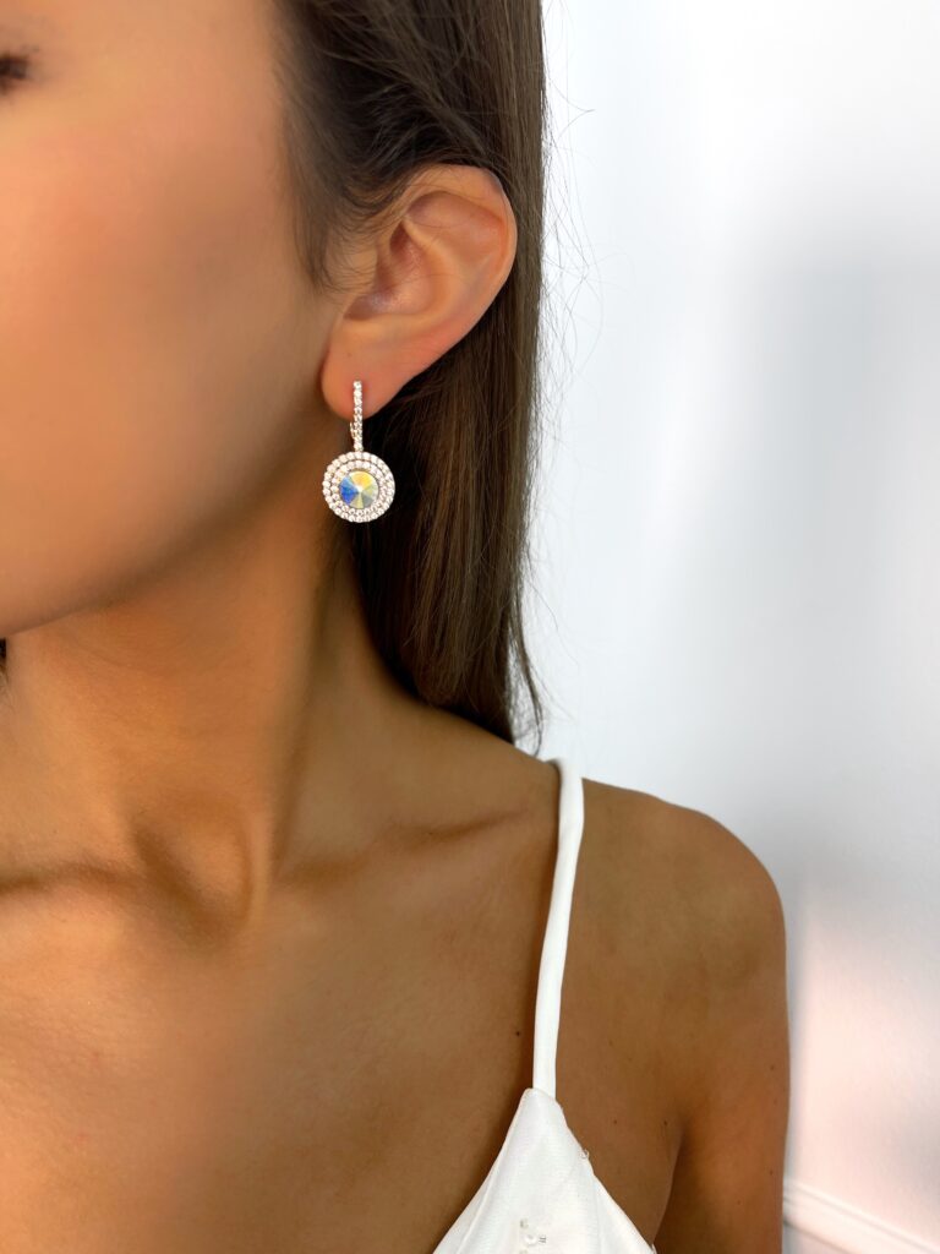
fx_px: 941
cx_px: 470
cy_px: 627
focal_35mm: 26
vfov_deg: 67.3
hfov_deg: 53.1
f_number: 1.6
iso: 32
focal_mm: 5.1
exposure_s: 1/105
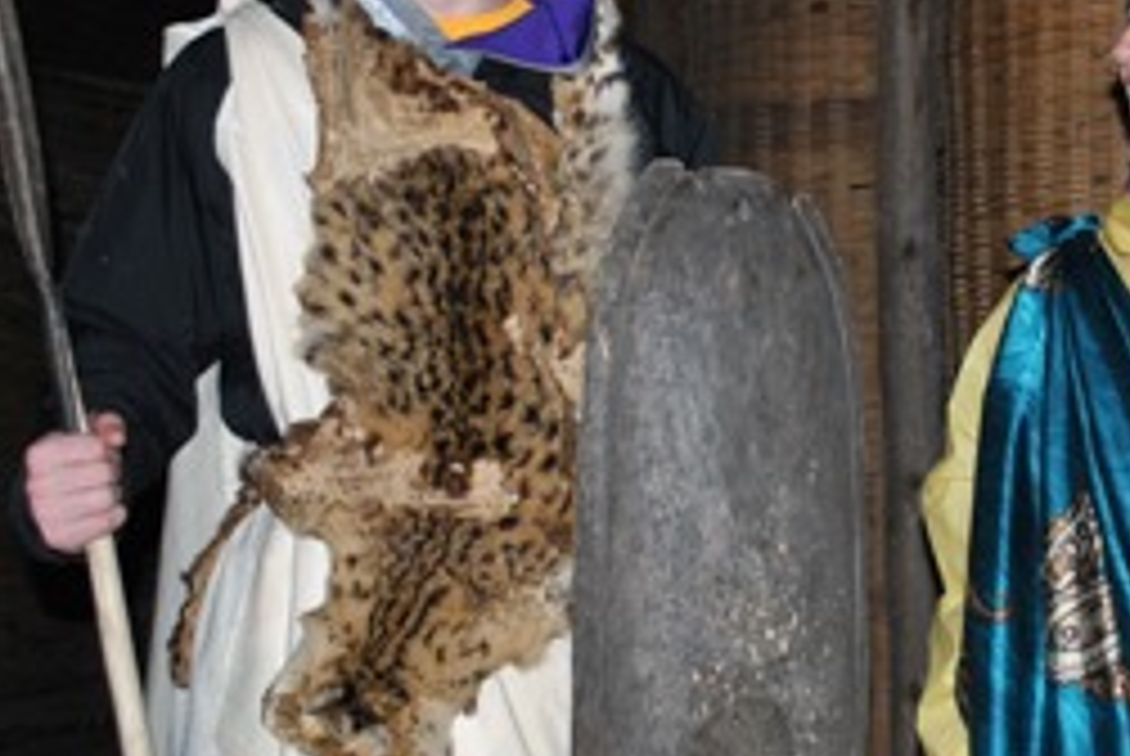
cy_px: 297
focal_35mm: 86
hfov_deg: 23.2
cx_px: 918
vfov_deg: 15.9
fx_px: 2703
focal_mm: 24
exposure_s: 1/60
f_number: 4
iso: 200
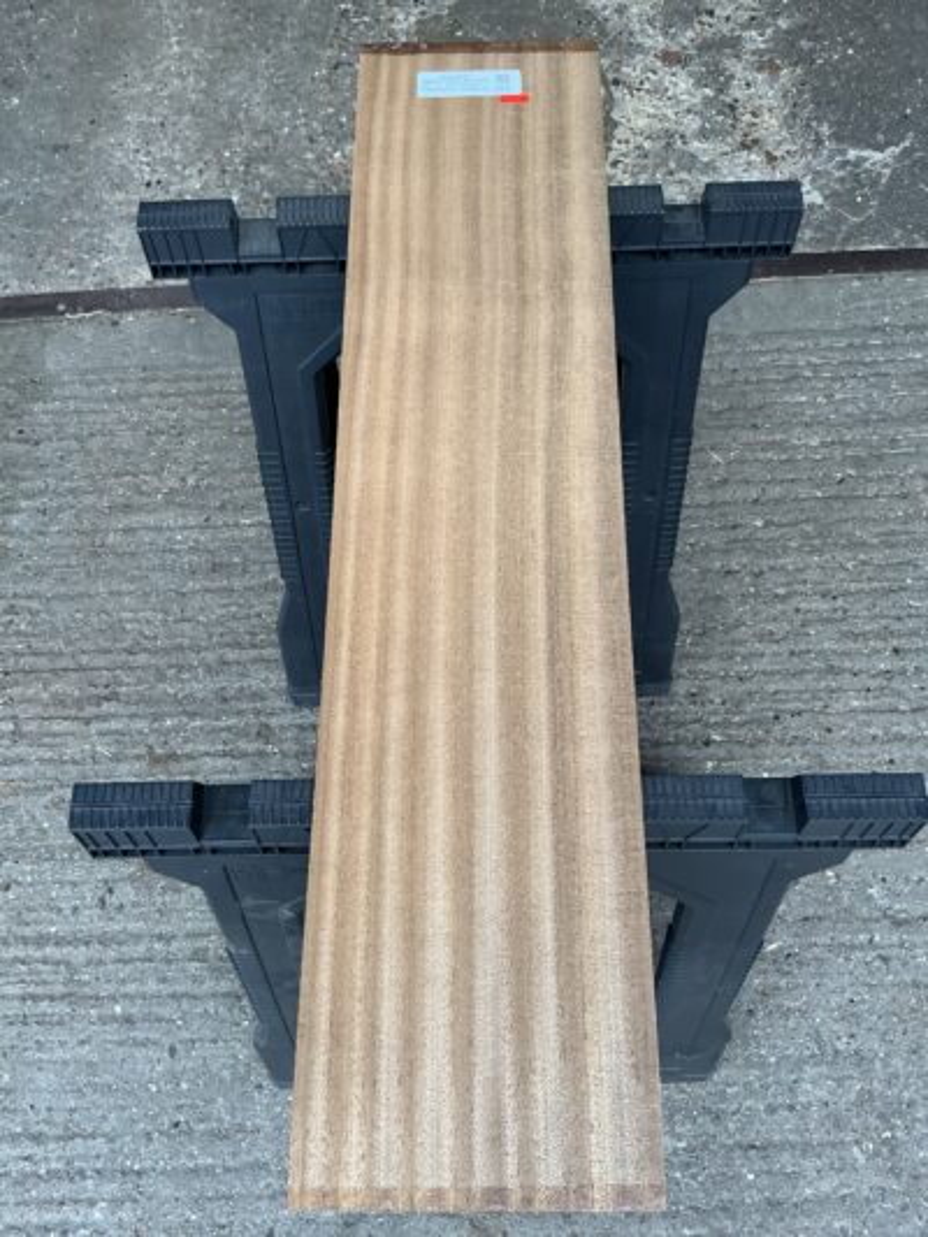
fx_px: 1036
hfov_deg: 48.2
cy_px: 618
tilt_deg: -67.9
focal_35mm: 29
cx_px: 464
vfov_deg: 61.6
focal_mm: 3
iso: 40
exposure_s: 1/100
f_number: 1.8
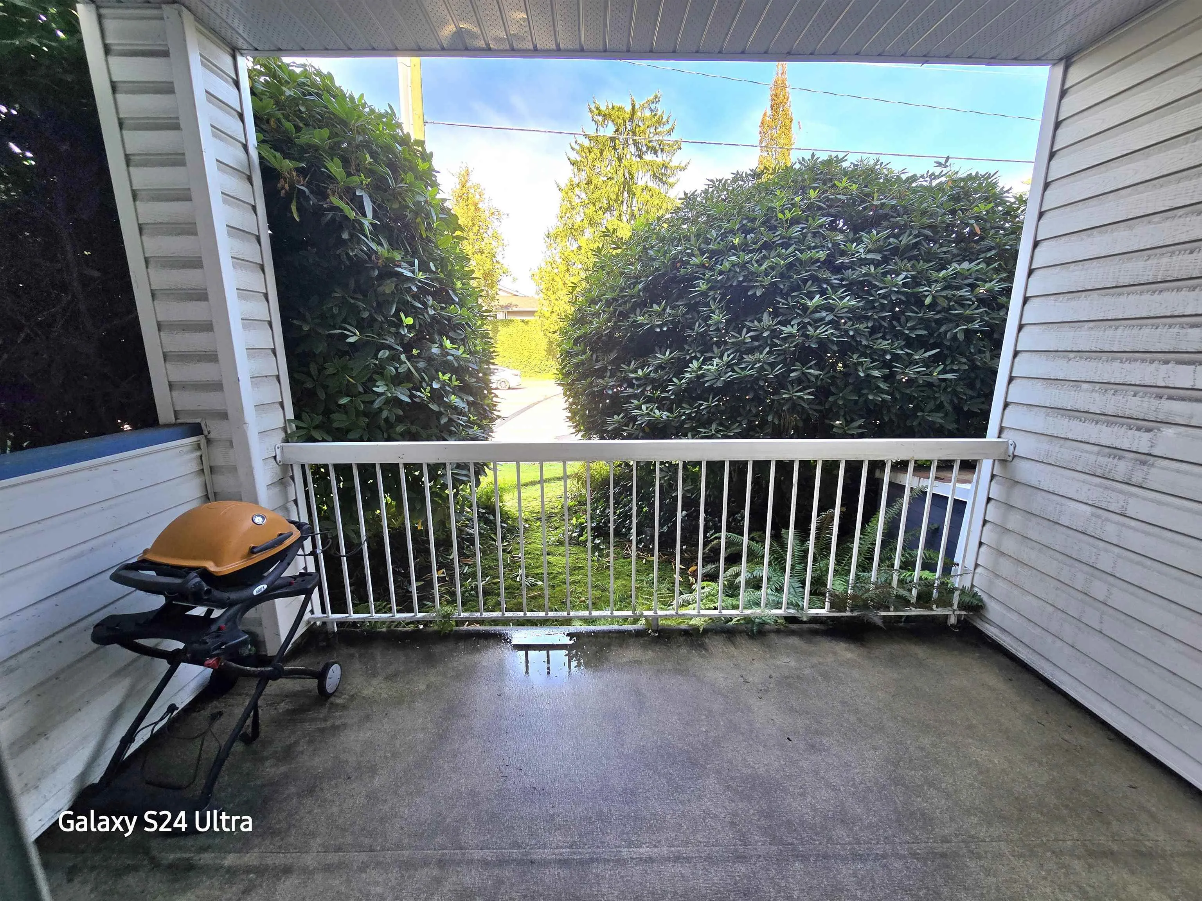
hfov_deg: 106.2
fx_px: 451
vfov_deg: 89.9
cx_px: 601
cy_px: 450
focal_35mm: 13
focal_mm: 2.2
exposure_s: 1/185
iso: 50
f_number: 2.2
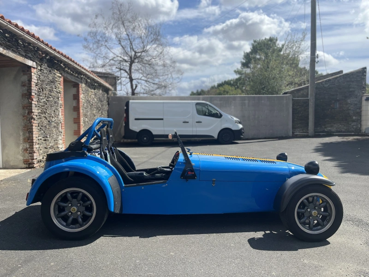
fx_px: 277
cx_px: 184
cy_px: 138
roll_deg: +0.2
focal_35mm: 26
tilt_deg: -3.1
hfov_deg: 67.3
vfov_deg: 53.1
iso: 50
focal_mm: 5.1
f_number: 1.6
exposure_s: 1/3215
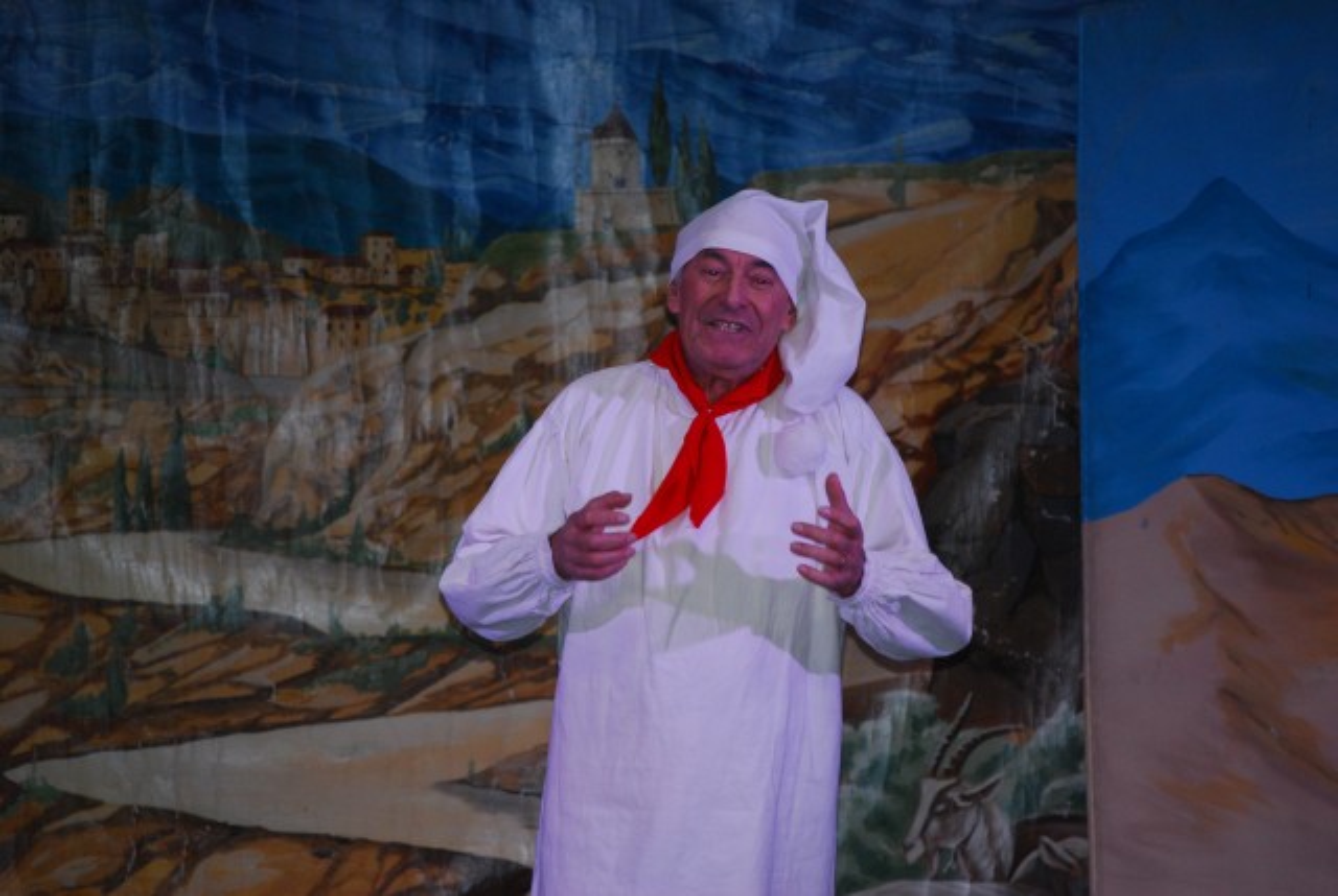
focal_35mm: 218
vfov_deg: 6.3
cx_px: 669
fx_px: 8097
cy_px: 448
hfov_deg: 9.4
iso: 800
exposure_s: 1/200
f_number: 5.3
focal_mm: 145
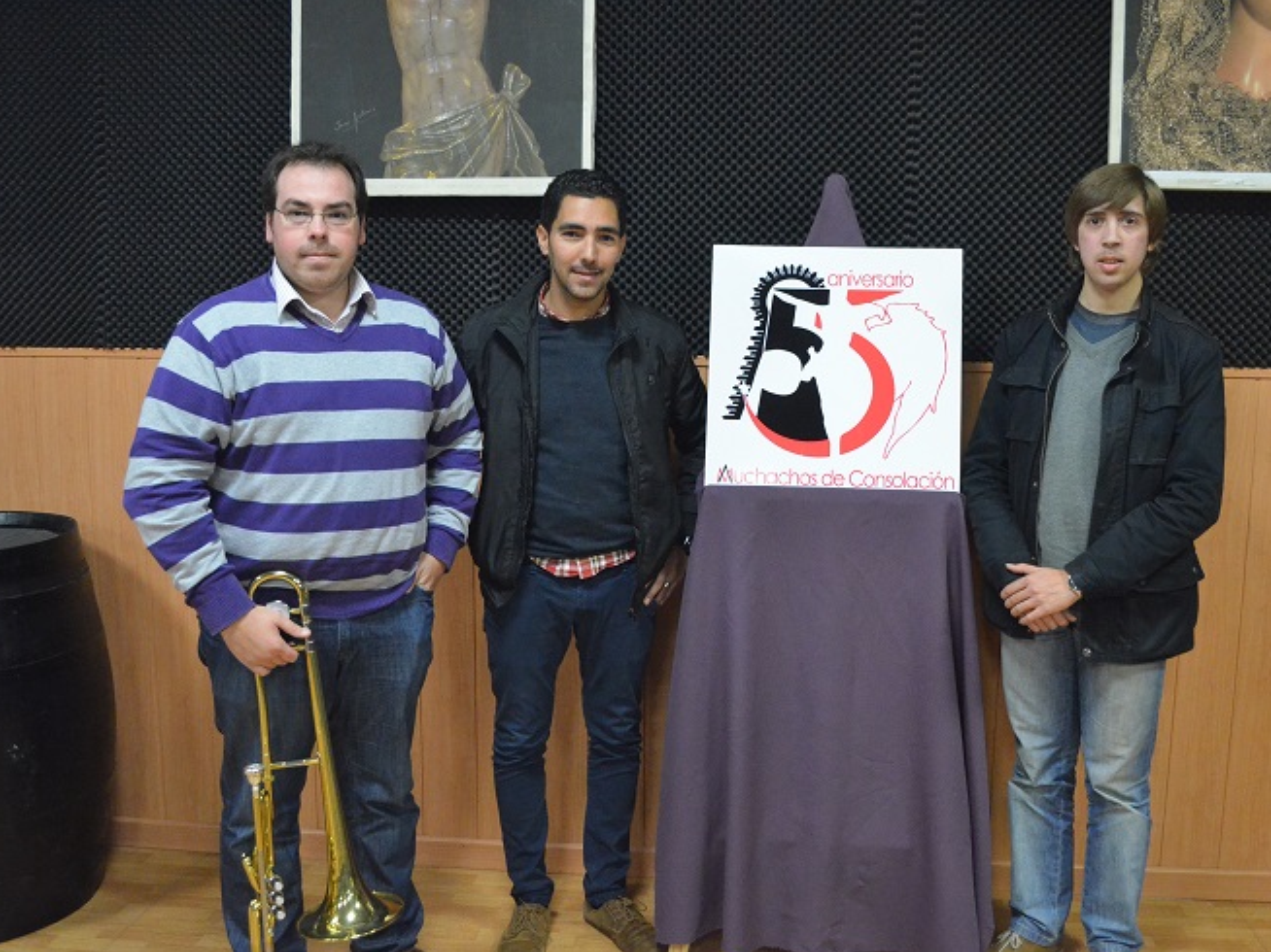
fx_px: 1211
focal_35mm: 33
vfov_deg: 42.9
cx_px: 702
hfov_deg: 55.3
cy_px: 478
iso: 5000
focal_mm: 20
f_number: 4
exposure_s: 1/80
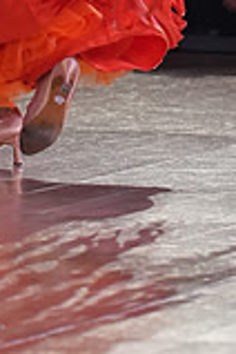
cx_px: -23
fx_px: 8092
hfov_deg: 1.7
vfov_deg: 2.5
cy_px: -229
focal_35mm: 823
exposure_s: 1/500
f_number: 4
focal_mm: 150
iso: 1600
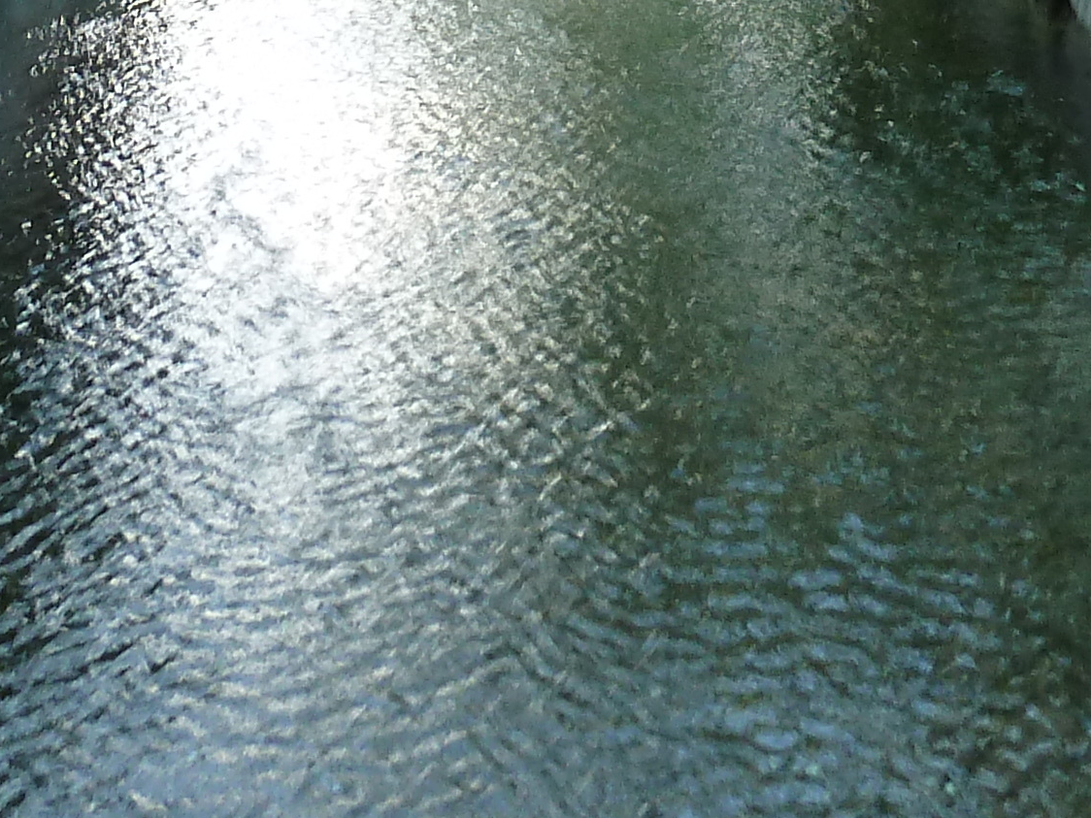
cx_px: 462
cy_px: -392
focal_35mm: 89
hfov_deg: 22.0
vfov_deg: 15.4
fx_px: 2805
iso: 125
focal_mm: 4.1
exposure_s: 1/6
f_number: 3.3
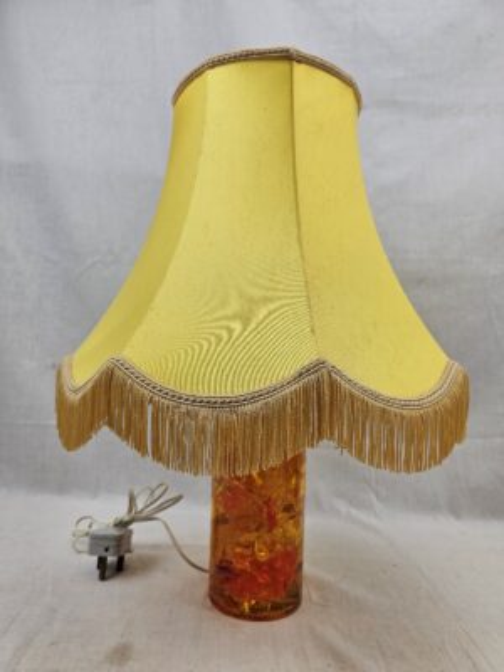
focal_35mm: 23
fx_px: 446
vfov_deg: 73.9
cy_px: 336
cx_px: 252
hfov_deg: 58.9
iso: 25
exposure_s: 1/100
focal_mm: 6.3
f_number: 1.7
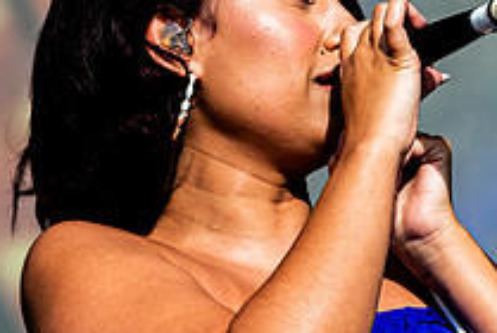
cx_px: 238
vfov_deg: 2.8
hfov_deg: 4.1
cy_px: 40
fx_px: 6926
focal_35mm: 501
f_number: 4.5
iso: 250
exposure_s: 1/4000
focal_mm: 140
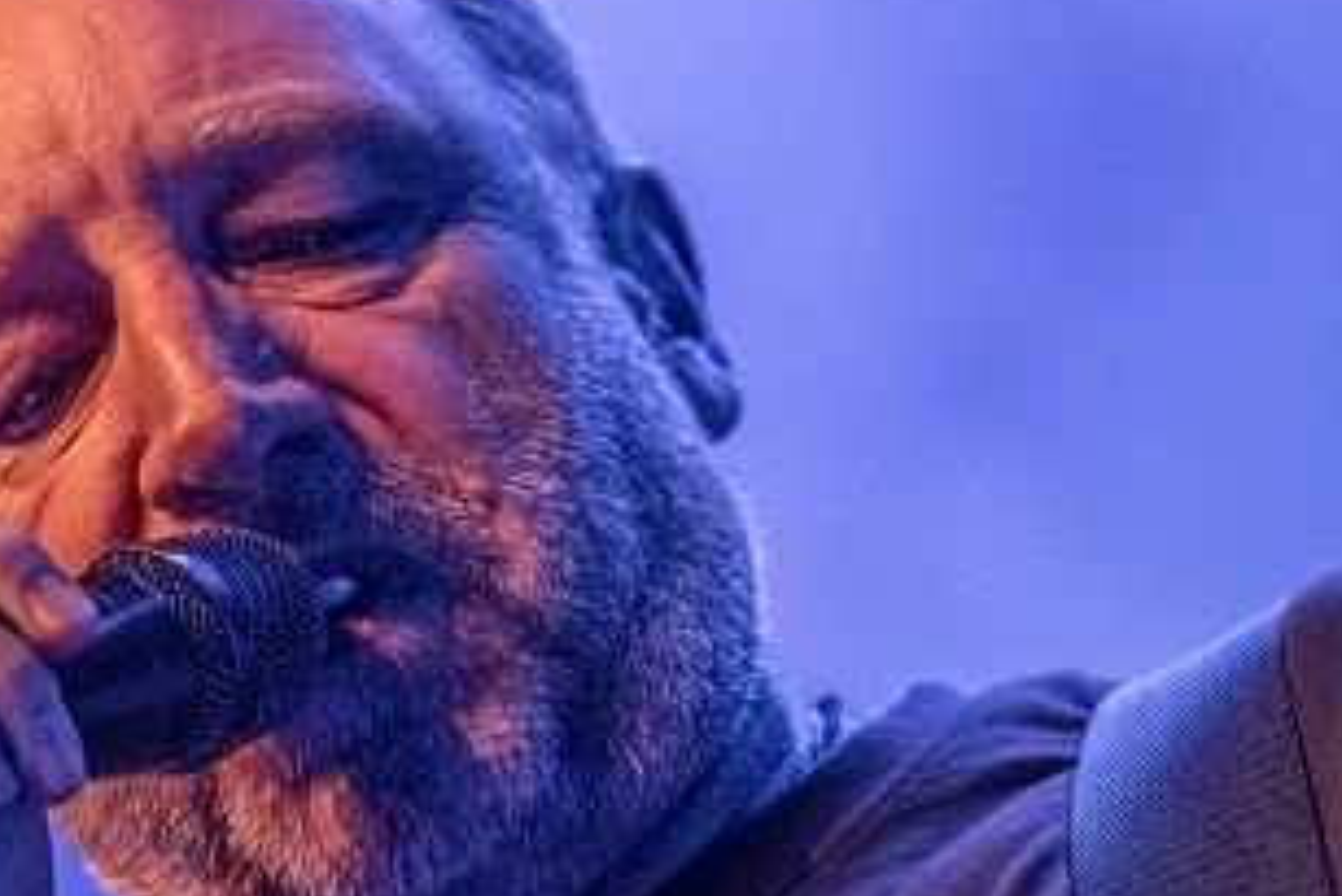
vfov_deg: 2.9
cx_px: 782
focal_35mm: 469
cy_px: 566
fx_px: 17491
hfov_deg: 4.4
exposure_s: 1/50
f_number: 2.8
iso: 3200
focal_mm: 200
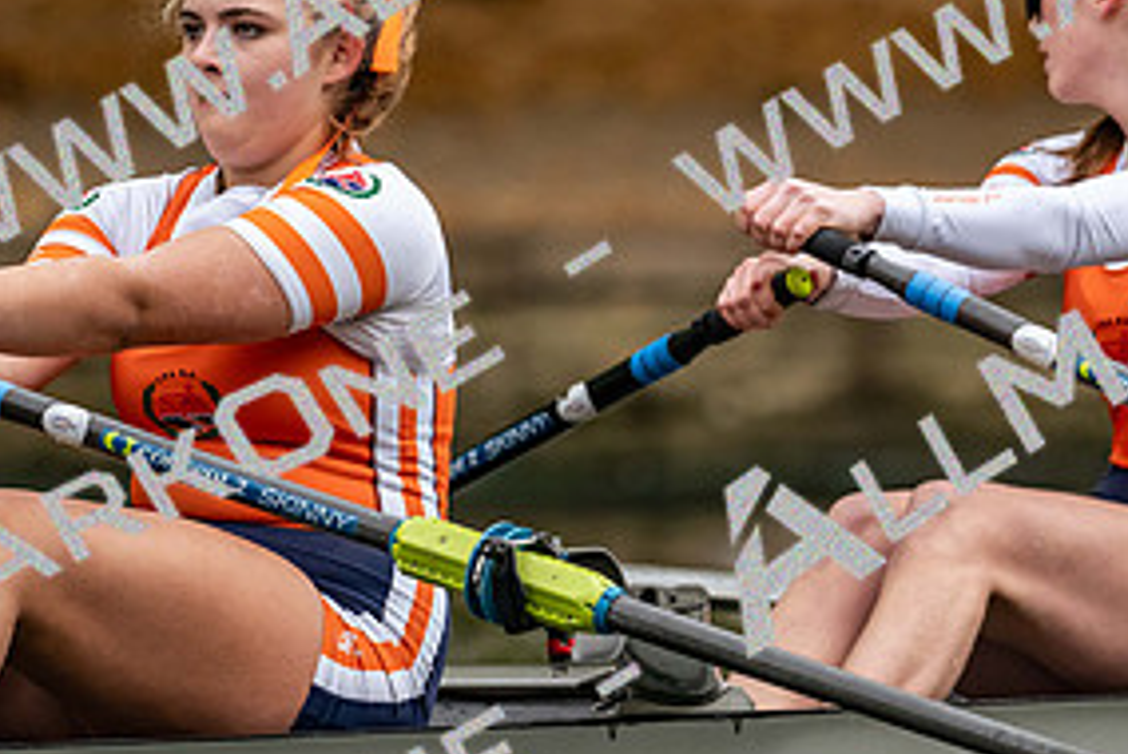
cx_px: 385
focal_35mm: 816
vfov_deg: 1.7
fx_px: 25594
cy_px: 280
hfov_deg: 2.5
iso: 2000
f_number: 4.5
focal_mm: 400
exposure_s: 1/2500
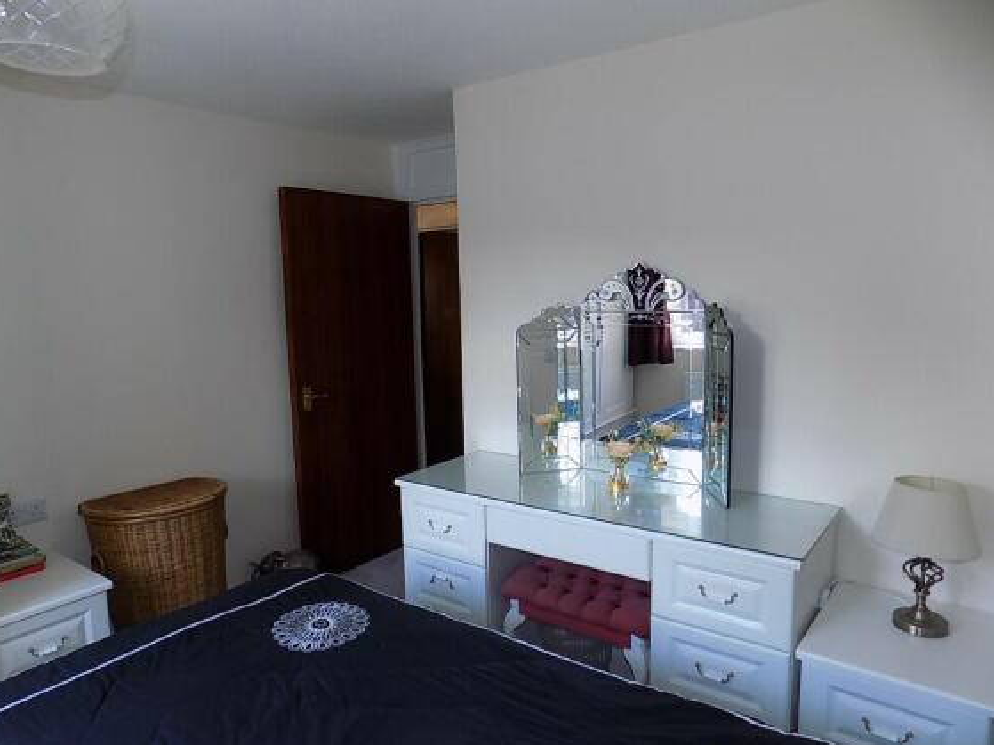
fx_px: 689
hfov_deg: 71.6
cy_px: 387
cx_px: 479
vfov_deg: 56.8
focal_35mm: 24
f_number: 3.1
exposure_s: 1/50
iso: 80
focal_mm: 4
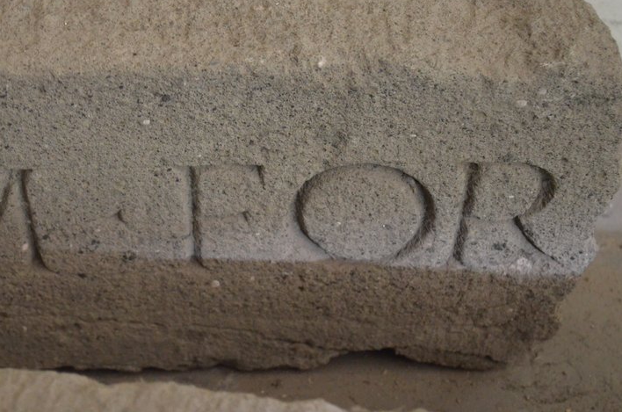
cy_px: 184
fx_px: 1241
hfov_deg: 28.0
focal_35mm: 72
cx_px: 213
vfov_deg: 18.8
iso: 3200
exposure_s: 1/8
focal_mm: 34
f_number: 5
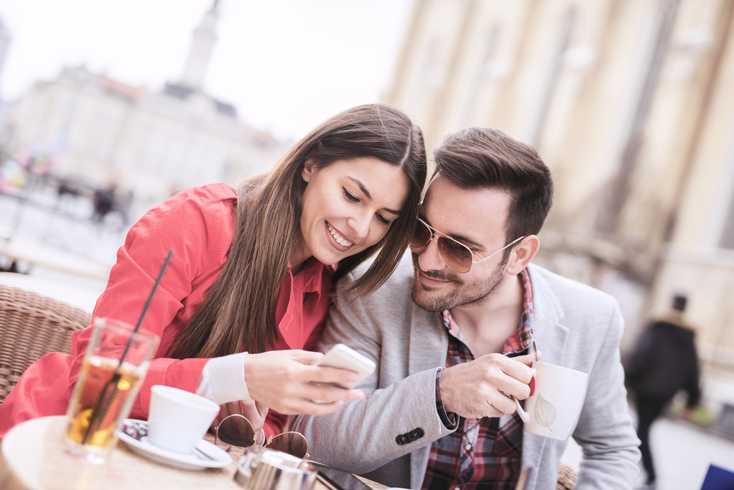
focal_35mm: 50
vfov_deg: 27.0
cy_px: 245
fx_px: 1020
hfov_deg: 39.6
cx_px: 367
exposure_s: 1/320
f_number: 1.8
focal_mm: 50
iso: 100
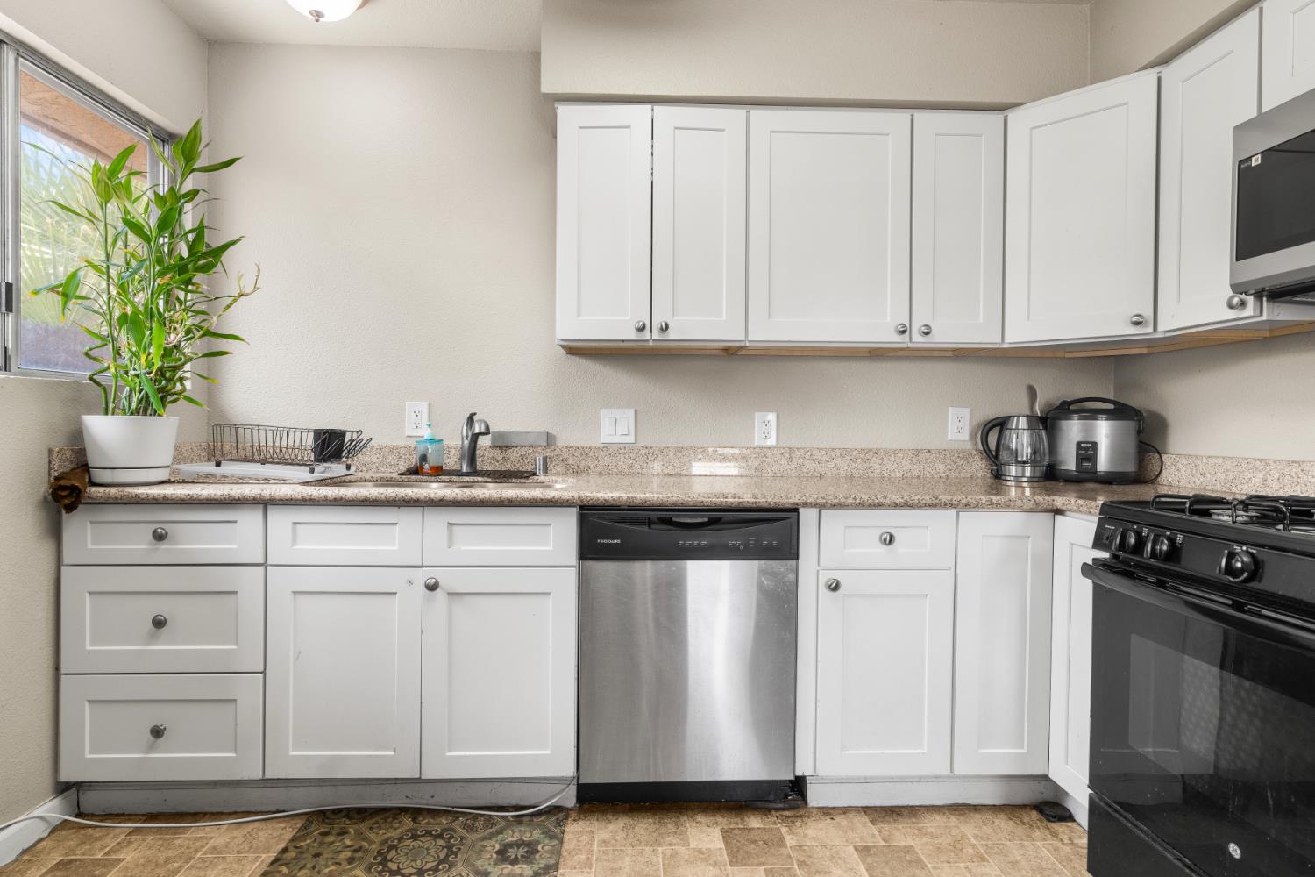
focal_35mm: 18
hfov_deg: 90.0
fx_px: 657
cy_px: 438
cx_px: 658
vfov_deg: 67.4
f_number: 5
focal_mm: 18
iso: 400
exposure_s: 1/60
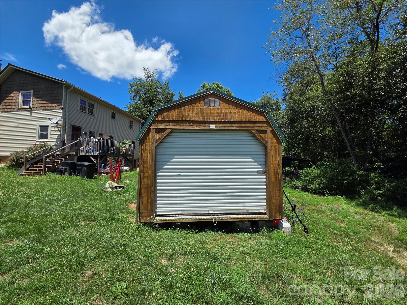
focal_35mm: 13
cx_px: 204
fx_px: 153
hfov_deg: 106.2
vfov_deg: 89.9
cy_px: 152
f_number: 2.2
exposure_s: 1/1829
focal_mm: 2.2
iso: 50
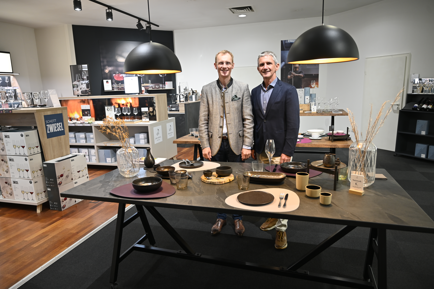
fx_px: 289
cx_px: 217
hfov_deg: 73.8
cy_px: 144
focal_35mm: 24
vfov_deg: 53.1
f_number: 4
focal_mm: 24
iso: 400
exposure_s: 1/20
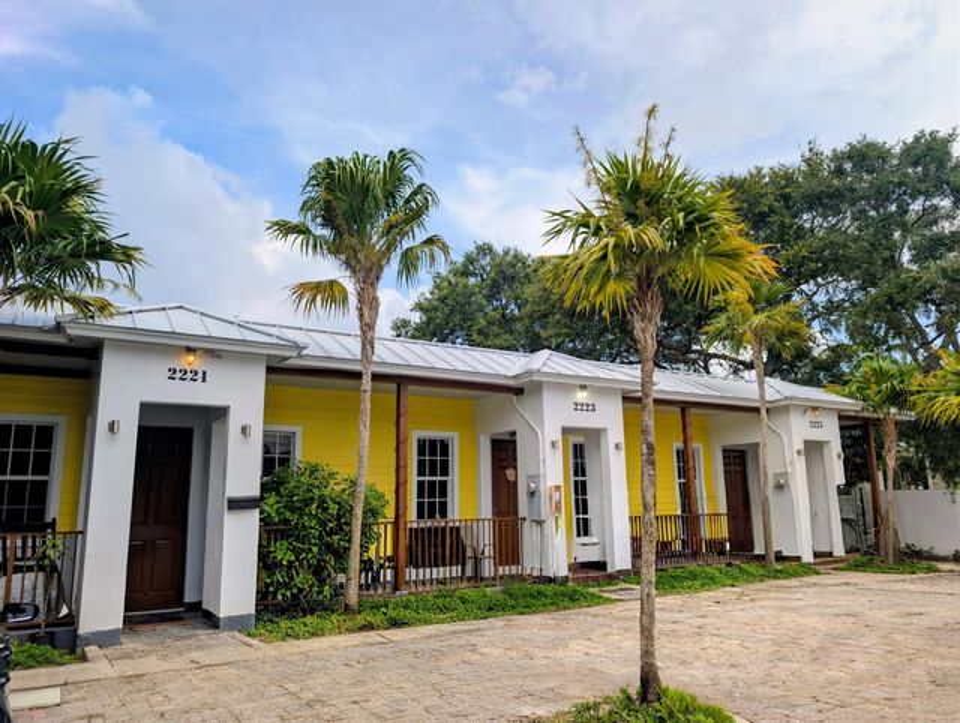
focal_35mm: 24
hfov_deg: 71.5
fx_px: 667
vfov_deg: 56.9
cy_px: 362
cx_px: 480
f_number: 1.68
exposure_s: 1/476
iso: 23
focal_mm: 6.9
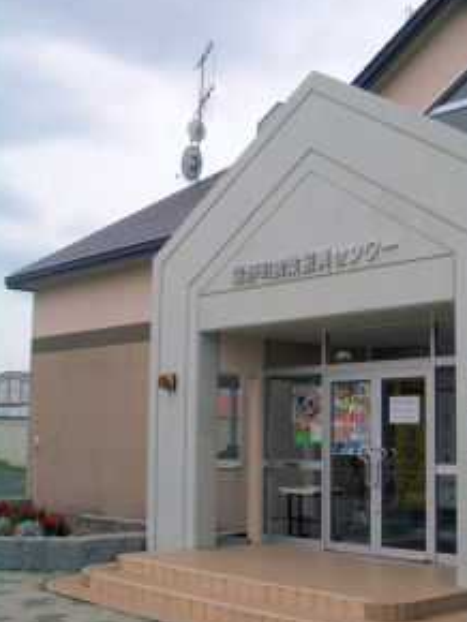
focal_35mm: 51
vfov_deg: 37.4
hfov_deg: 28.3
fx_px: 916
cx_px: 327
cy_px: 335
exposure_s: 1/800
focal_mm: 5.8
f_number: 4.3
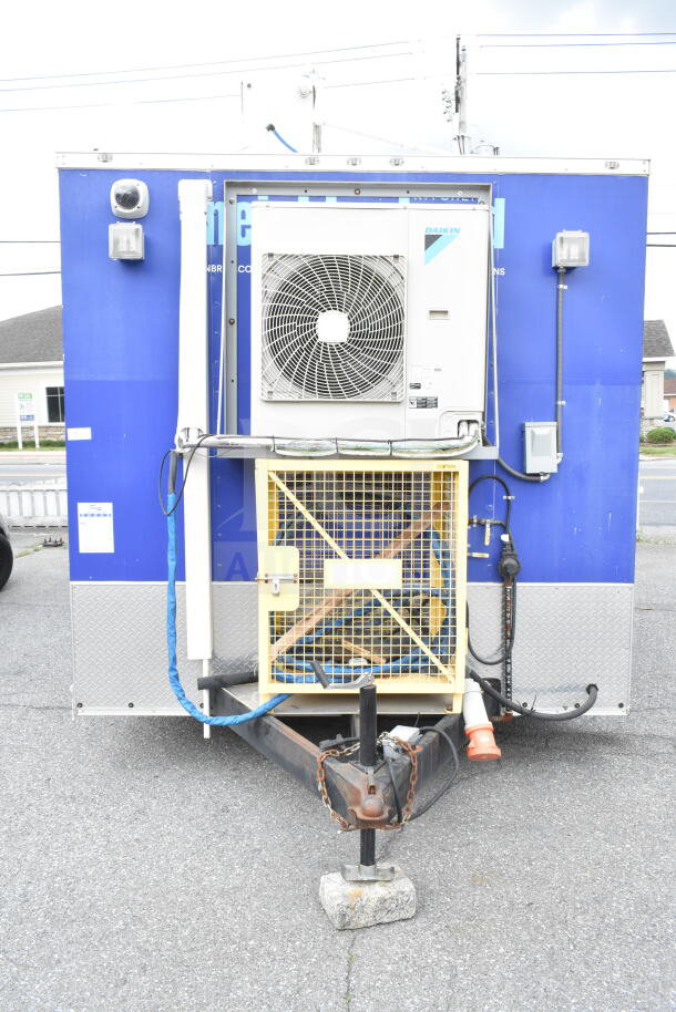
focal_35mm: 30
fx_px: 844
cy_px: 506
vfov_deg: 61.9
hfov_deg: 43.6
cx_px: 338
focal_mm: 20
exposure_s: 1/400
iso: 1600
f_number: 10
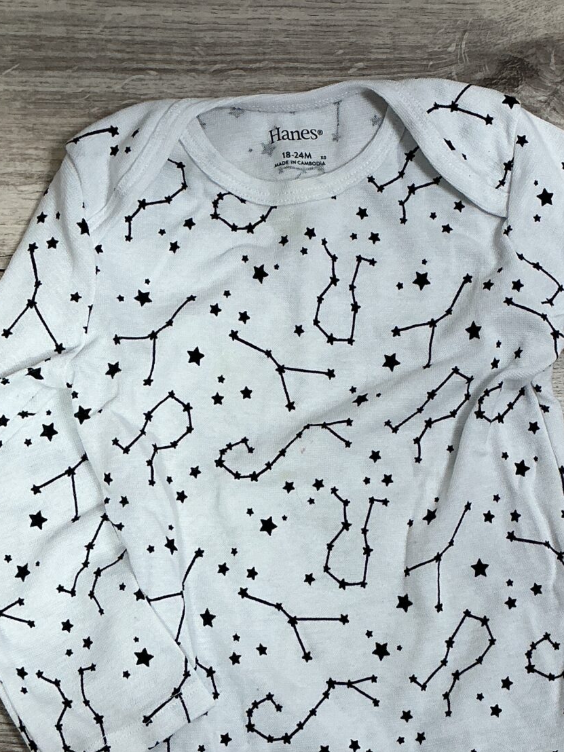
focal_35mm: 67
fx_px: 1456
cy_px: 466
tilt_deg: -83.7
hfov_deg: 21.8
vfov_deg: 28.9
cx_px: 415
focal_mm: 3
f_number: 1.8
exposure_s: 1/50
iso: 40
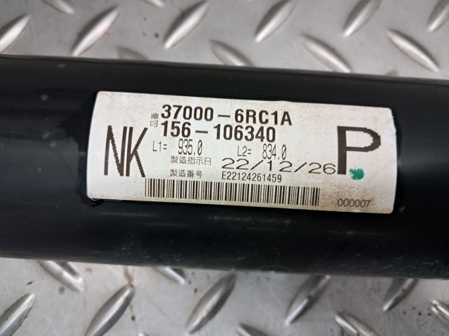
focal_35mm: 27
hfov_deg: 65.4
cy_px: 168
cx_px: 224
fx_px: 350
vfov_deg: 51.3
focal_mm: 4
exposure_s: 1/50
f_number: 1.8
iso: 100
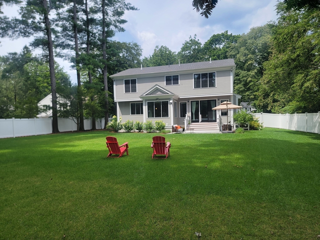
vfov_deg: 56.8
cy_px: 120
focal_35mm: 24
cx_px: 160
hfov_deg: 71.6
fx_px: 222
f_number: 1.8
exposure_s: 1/585
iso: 16
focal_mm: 6.7
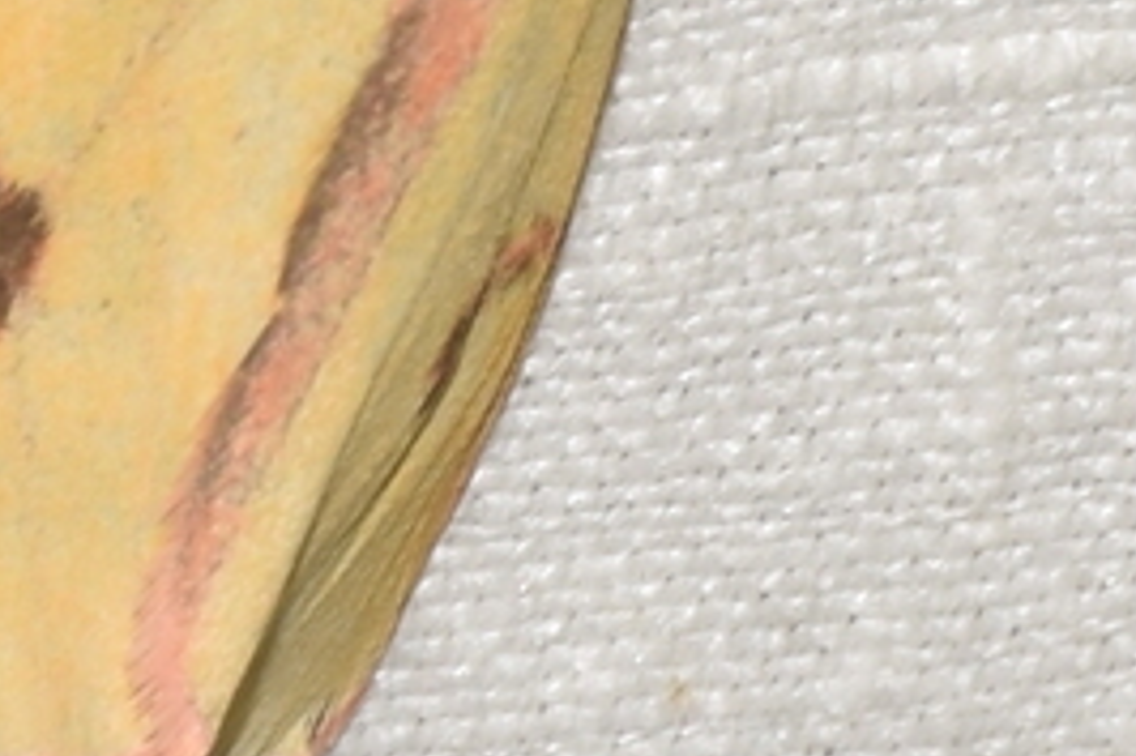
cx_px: 235
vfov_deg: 1.8
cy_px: 77
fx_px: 23935
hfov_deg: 2.7
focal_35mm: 759
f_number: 11
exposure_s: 1/160
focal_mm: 140
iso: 100
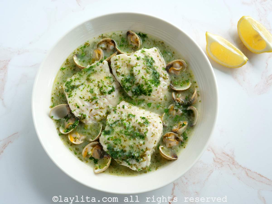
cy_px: 102
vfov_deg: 32.9
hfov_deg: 42.9
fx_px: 346
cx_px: 136
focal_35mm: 44
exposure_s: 1/125
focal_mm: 22
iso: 200
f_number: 3.3
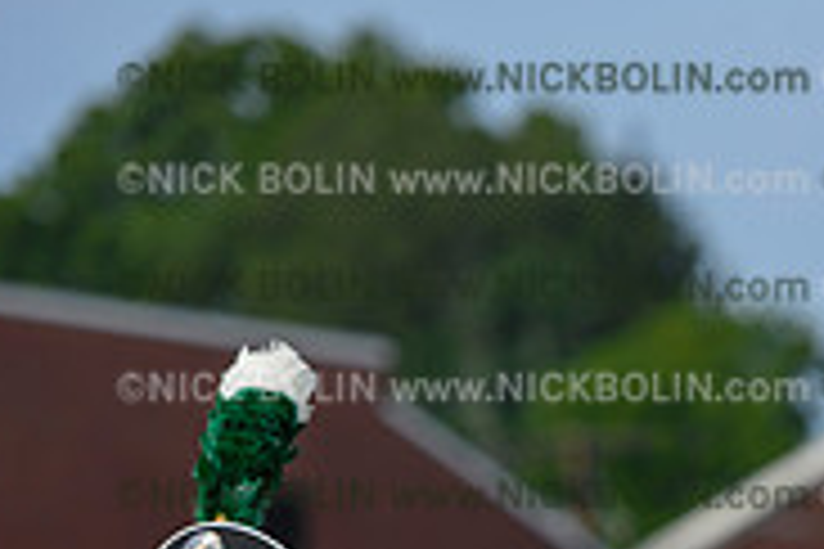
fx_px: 10894
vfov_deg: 2.9
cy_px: 808
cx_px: 1166
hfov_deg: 4.3
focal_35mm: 476
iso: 100
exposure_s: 1/1600
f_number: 4
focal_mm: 150
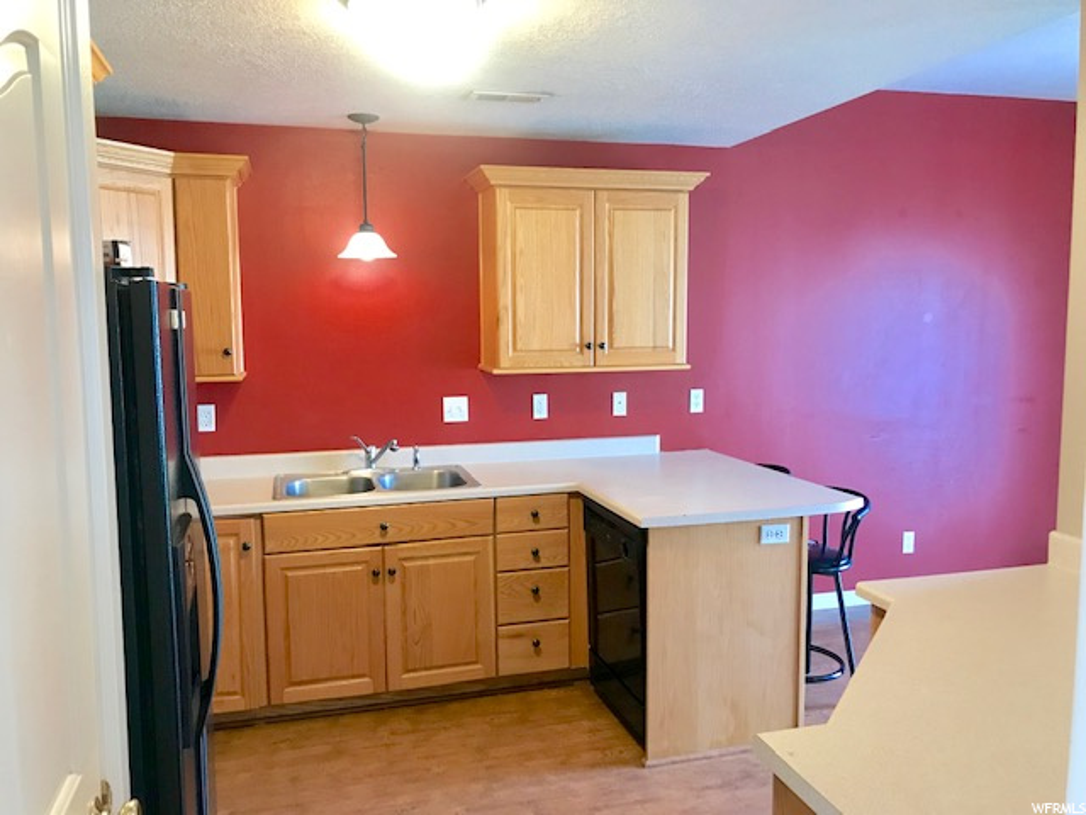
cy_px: 408
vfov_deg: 49.7
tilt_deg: -6.4
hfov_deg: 63.4
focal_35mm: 28
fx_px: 878
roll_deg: +0.6
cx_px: 543
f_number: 1.8
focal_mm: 3.99
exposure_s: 1/15
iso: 64
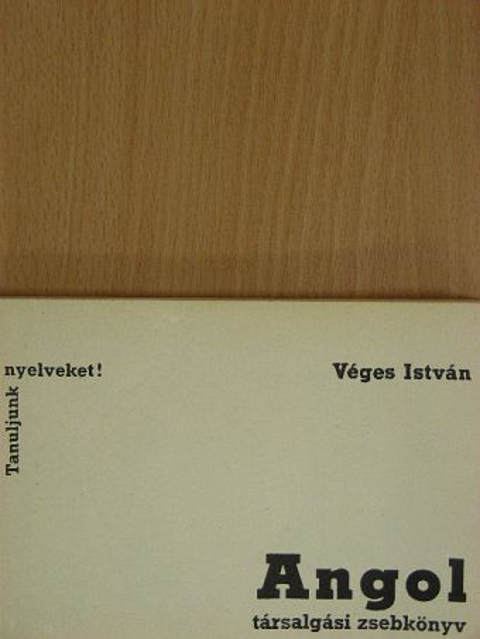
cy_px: 320
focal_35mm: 70
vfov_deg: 27.8
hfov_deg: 21.0
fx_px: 1294
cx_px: 240
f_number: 3.5
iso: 175
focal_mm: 11.7
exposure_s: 1/30.3
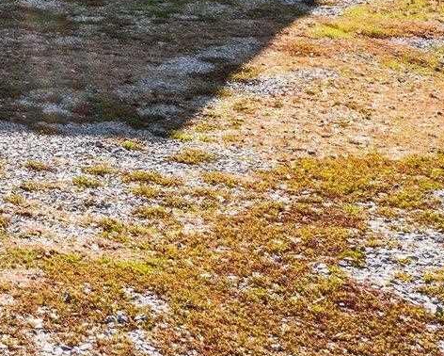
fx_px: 1499
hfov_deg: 14.6
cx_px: -379
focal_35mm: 114
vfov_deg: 13.0
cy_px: -138
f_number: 5.6
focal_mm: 10.26
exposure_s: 1/400
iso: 100
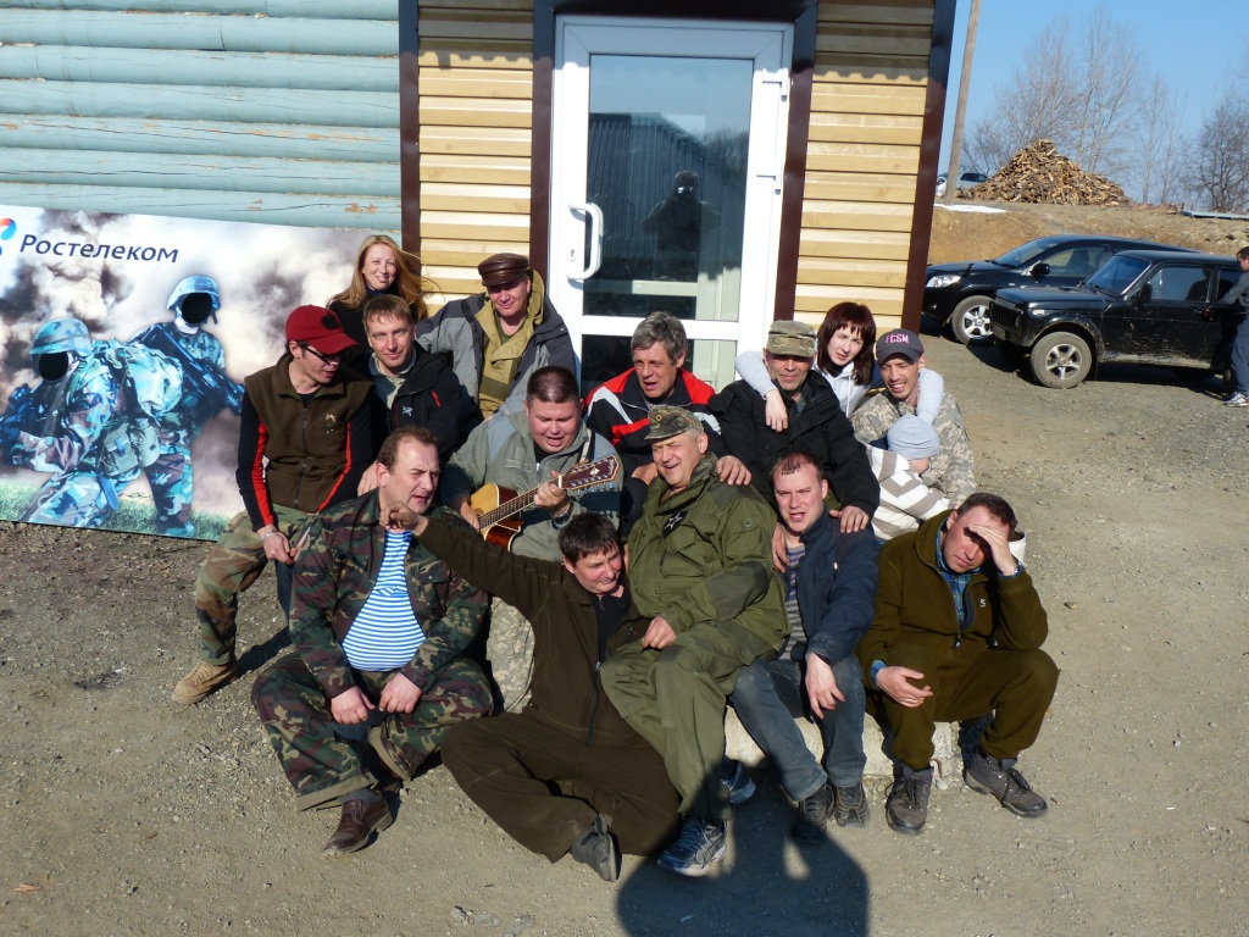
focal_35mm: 29
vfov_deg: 48.2
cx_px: 624
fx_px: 1046
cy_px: 468
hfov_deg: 61.7
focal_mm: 5.3
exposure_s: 1/800
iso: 100
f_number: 4
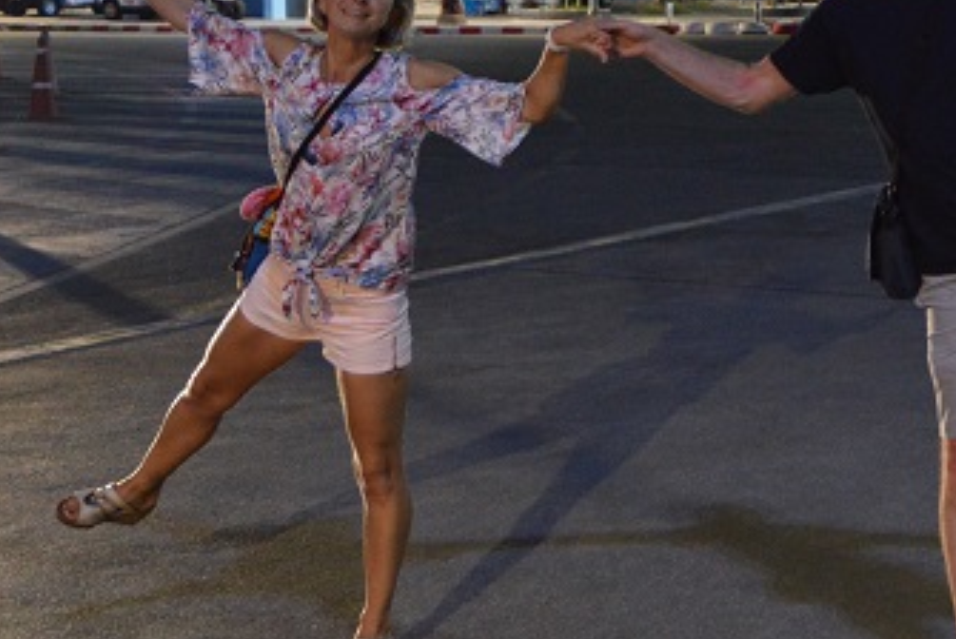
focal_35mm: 82
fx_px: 2184
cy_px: 84
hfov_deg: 23.3
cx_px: 1036
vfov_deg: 16.5
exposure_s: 1/15
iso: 2000
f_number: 3.8
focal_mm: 23
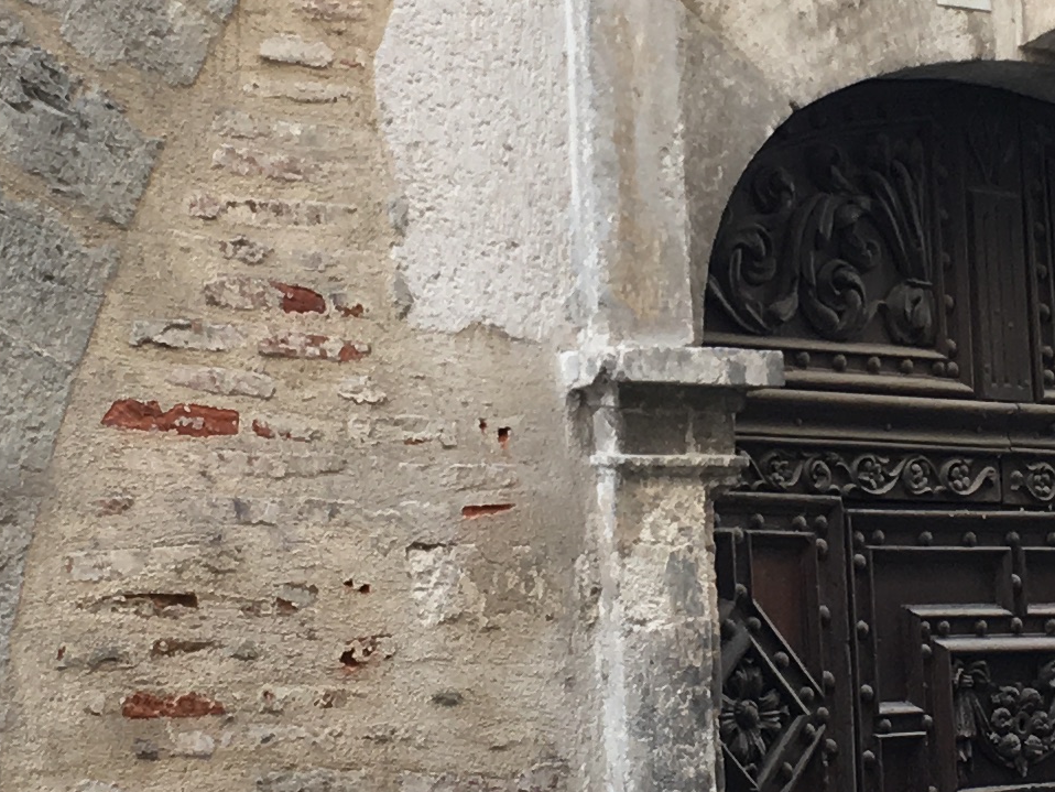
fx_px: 3719
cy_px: 264
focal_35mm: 122
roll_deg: +3.1
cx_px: 657
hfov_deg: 16.1
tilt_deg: +8.3
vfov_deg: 12.1
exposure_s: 1/100
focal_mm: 4.15
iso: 32
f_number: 2.2
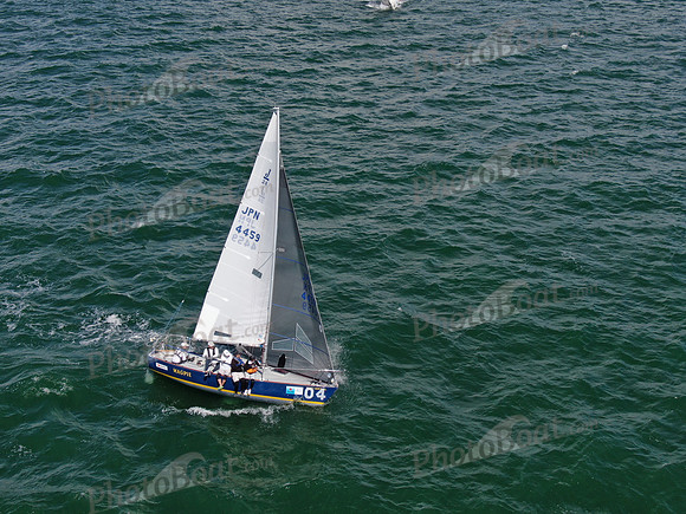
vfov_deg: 30.3
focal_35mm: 48
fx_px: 951
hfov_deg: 39.7
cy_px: 257
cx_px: 343
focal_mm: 8.6
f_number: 3.8
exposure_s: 1/1000
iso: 100
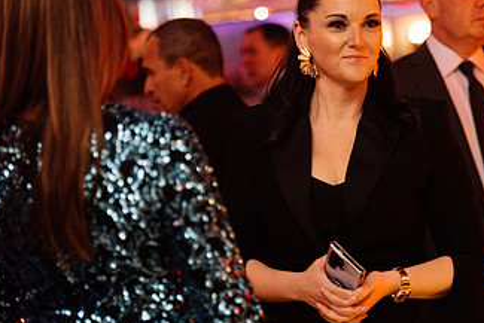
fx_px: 2448
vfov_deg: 7.6
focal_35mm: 182
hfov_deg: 11.3
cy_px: 154
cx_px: 343
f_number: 2.8
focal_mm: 102
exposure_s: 1/200
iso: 2500
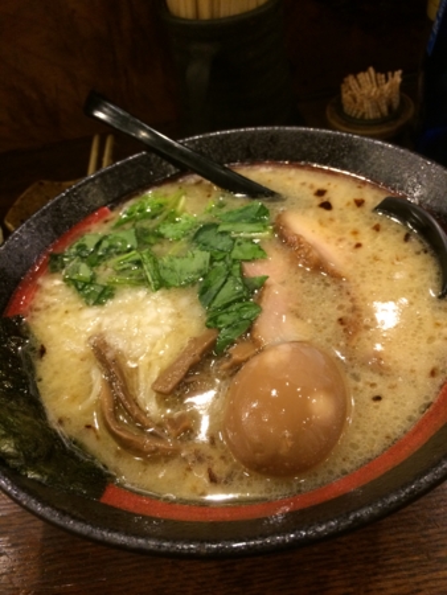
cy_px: 298
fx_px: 499
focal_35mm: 29
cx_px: 224
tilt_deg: -49.4
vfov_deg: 61.6
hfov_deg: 48.3
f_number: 2.2
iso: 160
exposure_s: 1/30
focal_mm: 4.15
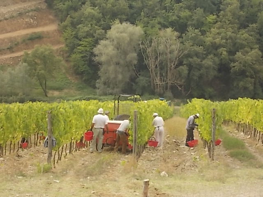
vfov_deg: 14.9
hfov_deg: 19.8
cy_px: 98
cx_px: 132
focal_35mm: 99
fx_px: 752
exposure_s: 1/100
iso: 80
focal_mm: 17.6
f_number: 5.5
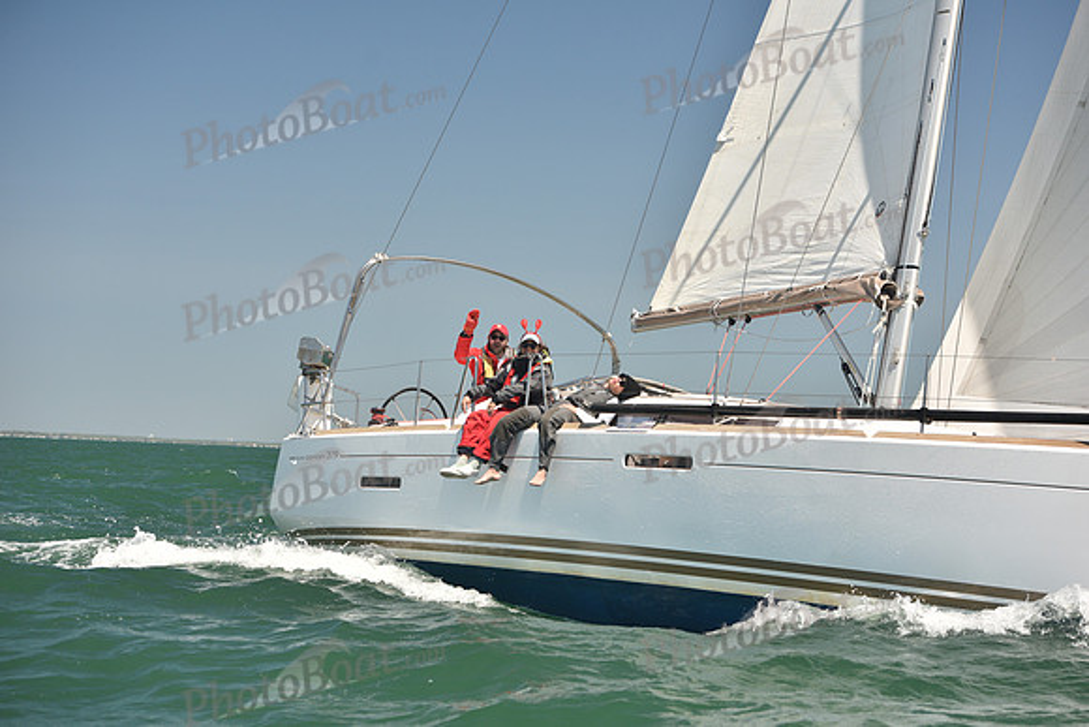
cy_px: 364
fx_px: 2723
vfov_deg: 15.2
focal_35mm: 90
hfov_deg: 22.6
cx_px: 544
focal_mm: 90
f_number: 4.5
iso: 250
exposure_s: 1/800
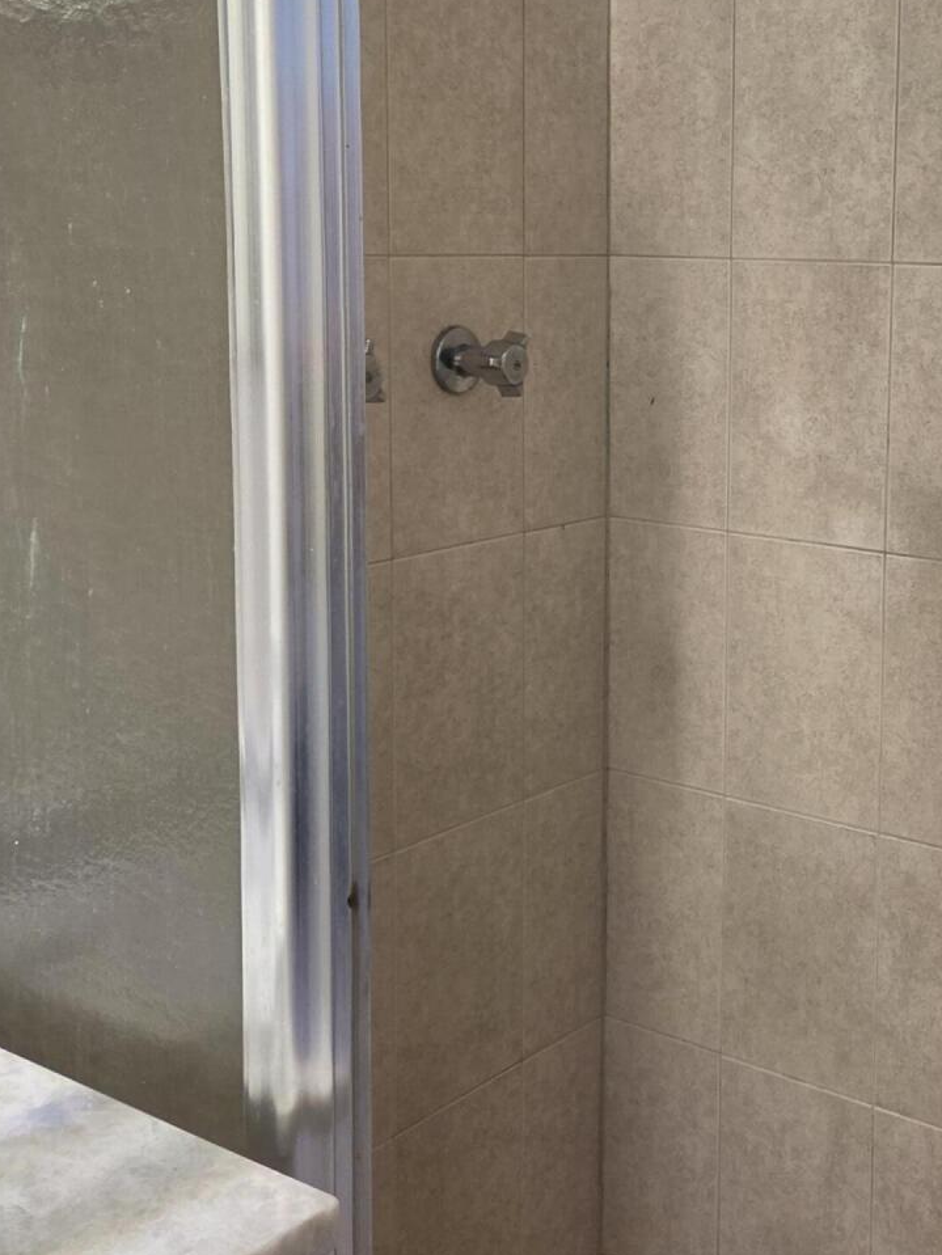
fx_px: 1741
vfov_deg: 39.2
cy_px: 434
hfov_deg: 29.5
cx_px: 761
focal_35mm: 48
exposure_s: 1/120
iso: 160
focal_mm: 5.4
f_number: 1.8
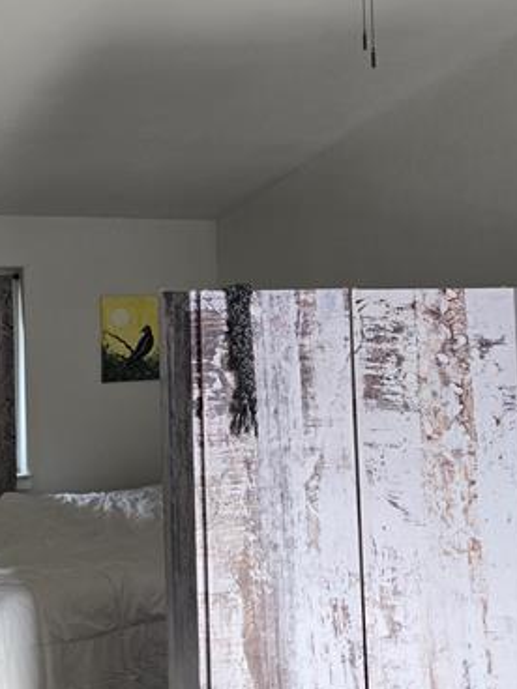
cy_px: 219
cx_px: 79
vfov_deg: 39.1
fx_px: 956
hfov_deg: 29.3
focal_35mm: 48
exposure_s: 1/120
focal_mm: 5.4
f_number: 1.8
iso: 160
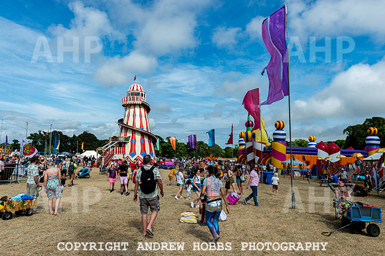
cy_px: 128
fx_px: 257
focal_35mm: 24
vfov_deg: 53.1
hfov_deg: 73.8
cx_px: 192
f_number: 8
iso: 400
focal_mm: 24
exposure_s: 1/2000
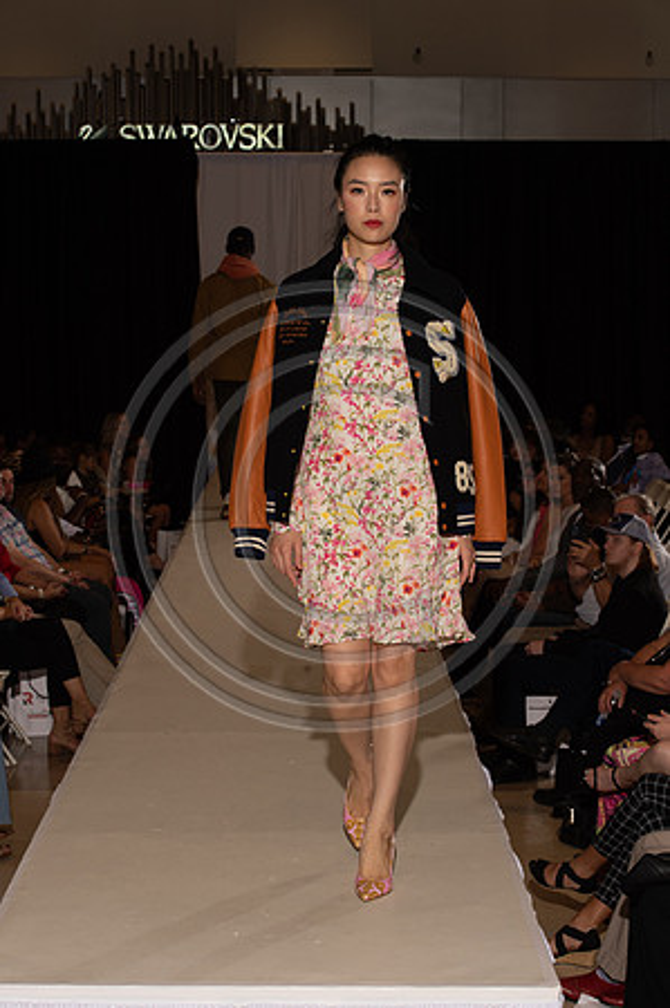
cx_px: 335
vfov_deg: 27.0
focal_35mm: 75
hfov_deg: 18.1
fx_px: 2098
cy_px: 504
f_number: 9
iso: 800
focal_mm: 75
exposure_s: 1/250
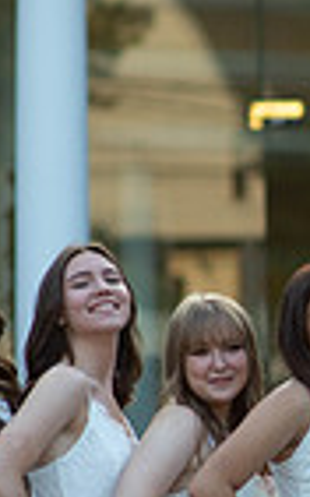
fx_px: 4831
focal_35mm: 357
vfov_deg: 5.9
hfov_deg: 3.7
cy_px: 419
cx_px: 497
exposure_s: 1/1000
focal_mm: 85
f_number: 2
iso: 250
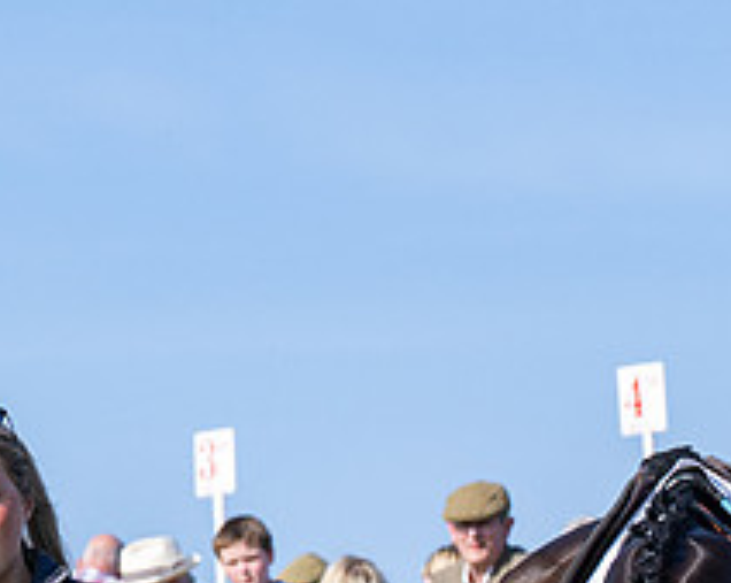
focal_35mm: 349
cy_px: 595
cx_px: 674
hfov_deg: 5.5
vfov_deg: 4.4
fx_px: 7540
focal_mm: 70
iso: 200
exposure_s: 1/2500
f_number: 4
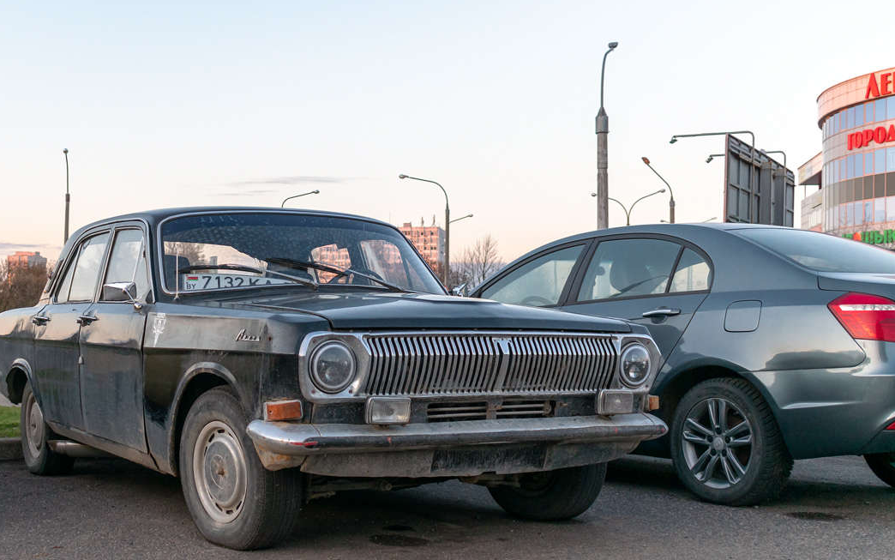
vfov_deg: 29.2
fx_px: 1073
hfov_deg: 44.9
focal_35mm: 44
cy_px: 258
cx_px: 344
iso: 400
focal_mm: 22
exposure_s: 1/250
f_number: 3.8
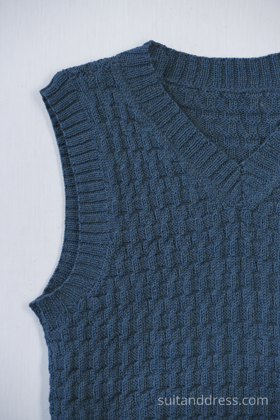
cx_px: 140
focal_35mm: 171
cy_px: 210
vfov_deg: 12.0
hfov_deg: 8.0
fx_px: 1995
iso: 320
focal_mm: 114
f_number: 7.1
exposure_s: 1/50
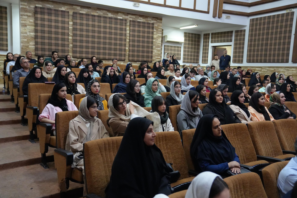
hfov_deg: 55.8
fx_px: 280
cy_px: 99
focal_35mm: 34
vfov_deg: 38.9
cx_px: 148
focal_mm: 34
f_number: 3.2
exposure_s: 1/160
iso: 12800
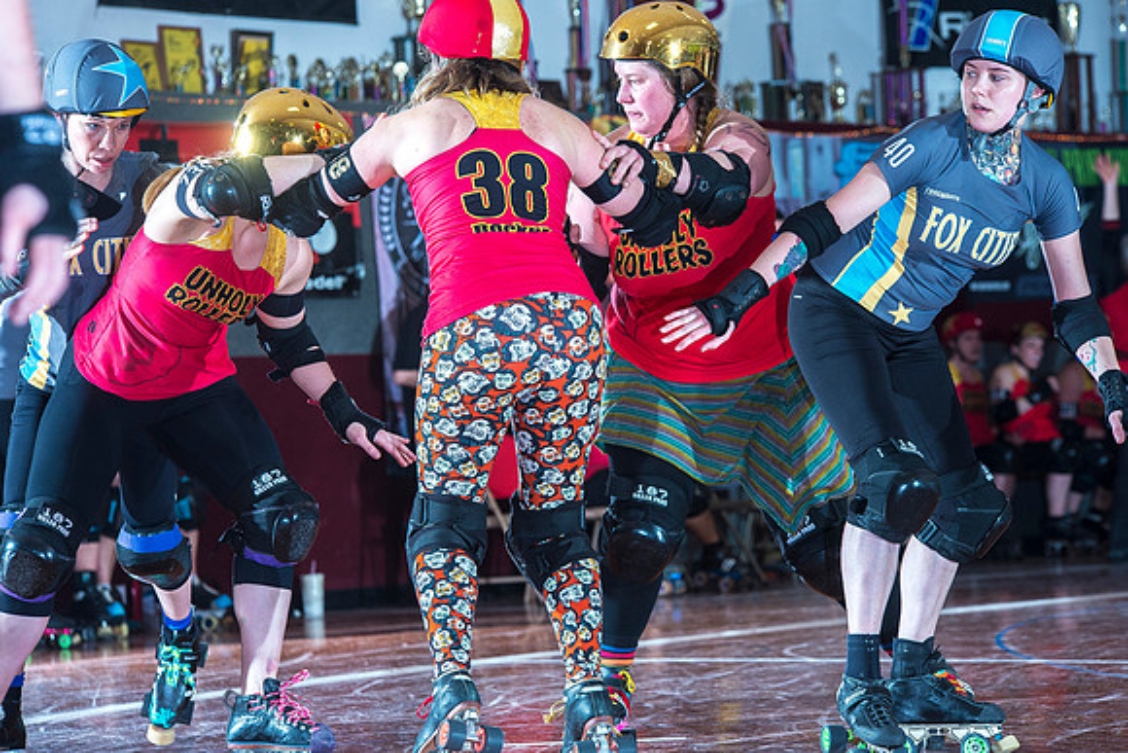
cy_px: 376
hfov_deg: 12.8
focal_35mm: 160
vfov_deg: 8.6
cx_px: 564
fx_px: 5014
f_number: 7.1
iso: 800
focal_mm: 160
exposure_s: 1/160
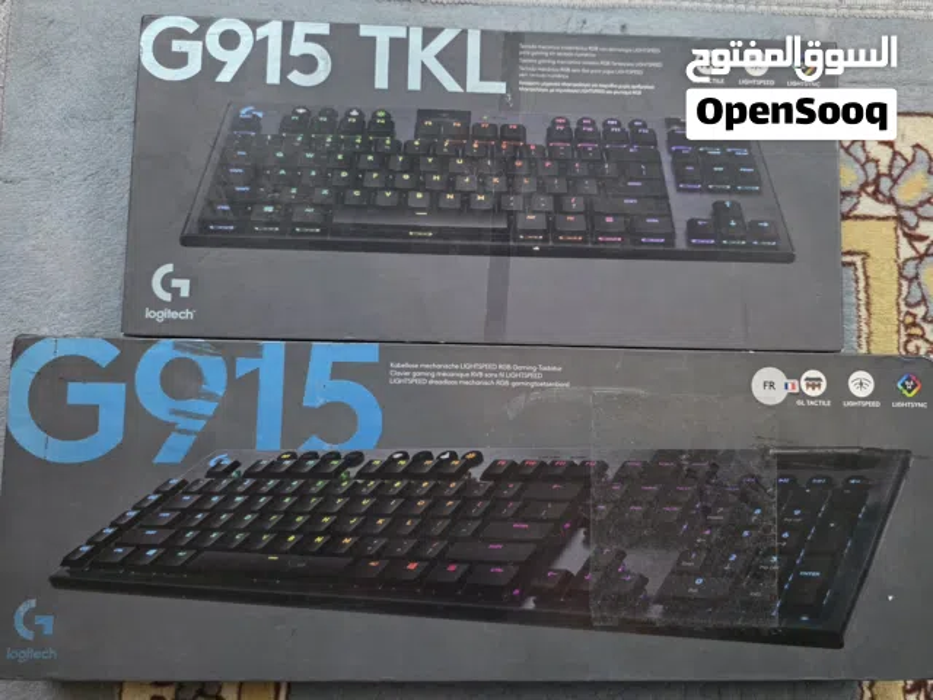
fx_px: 620
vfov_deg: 58.9
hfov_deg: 73.9
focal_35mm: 23
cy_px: 350
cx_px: 466
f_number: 1.7
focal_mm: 6.3
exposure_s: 1/101
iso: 1600
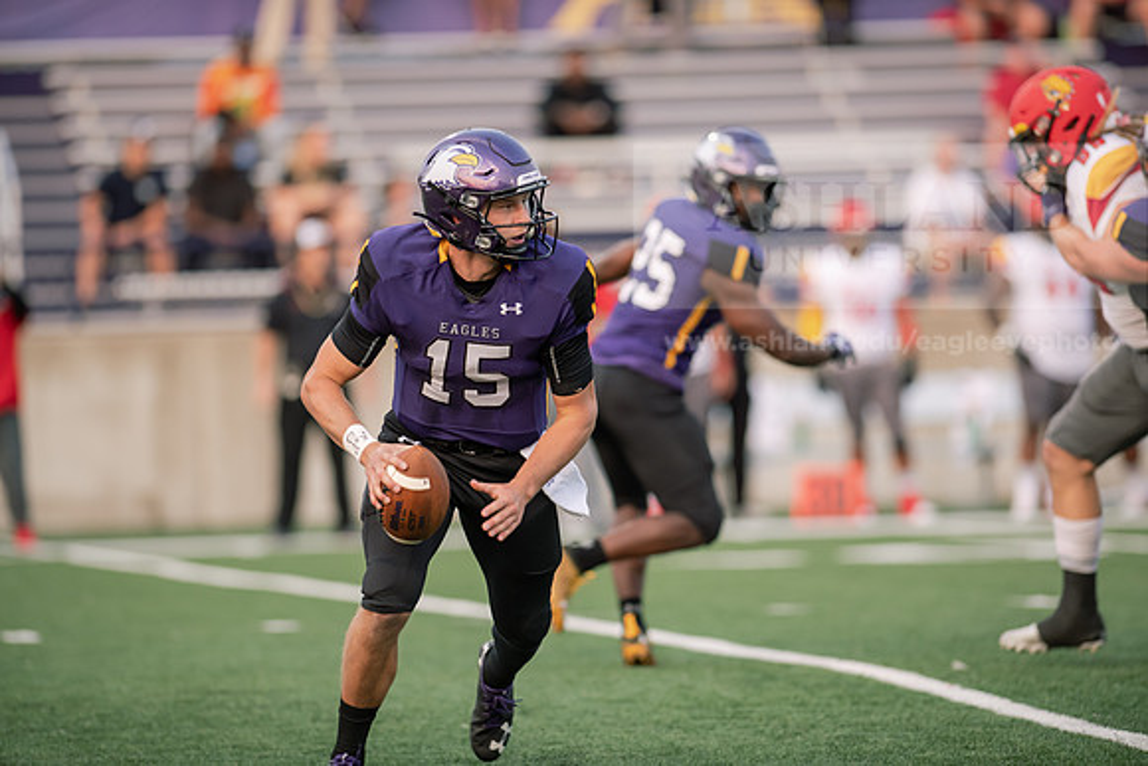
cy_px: 383
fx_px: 9568
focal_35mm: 300
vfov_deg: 4.6
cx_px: 574
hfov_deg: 6.9
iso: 800
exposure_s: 1/1000
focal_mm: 300
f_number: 3.2
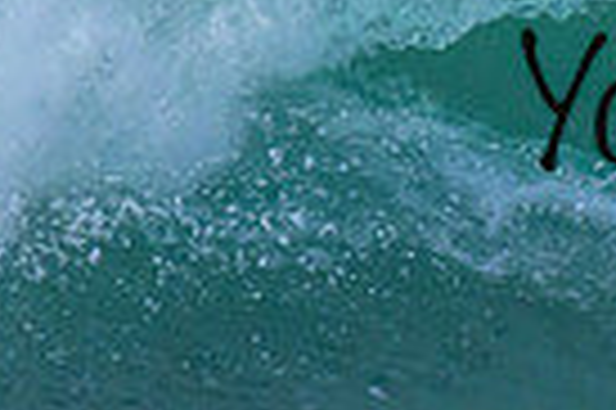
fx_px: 58057
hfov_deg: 0.6
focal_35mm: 3397
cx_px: 985
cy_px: 61
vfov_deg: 0.4
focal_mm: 800
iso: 6400
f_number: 11
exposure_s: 1/2500
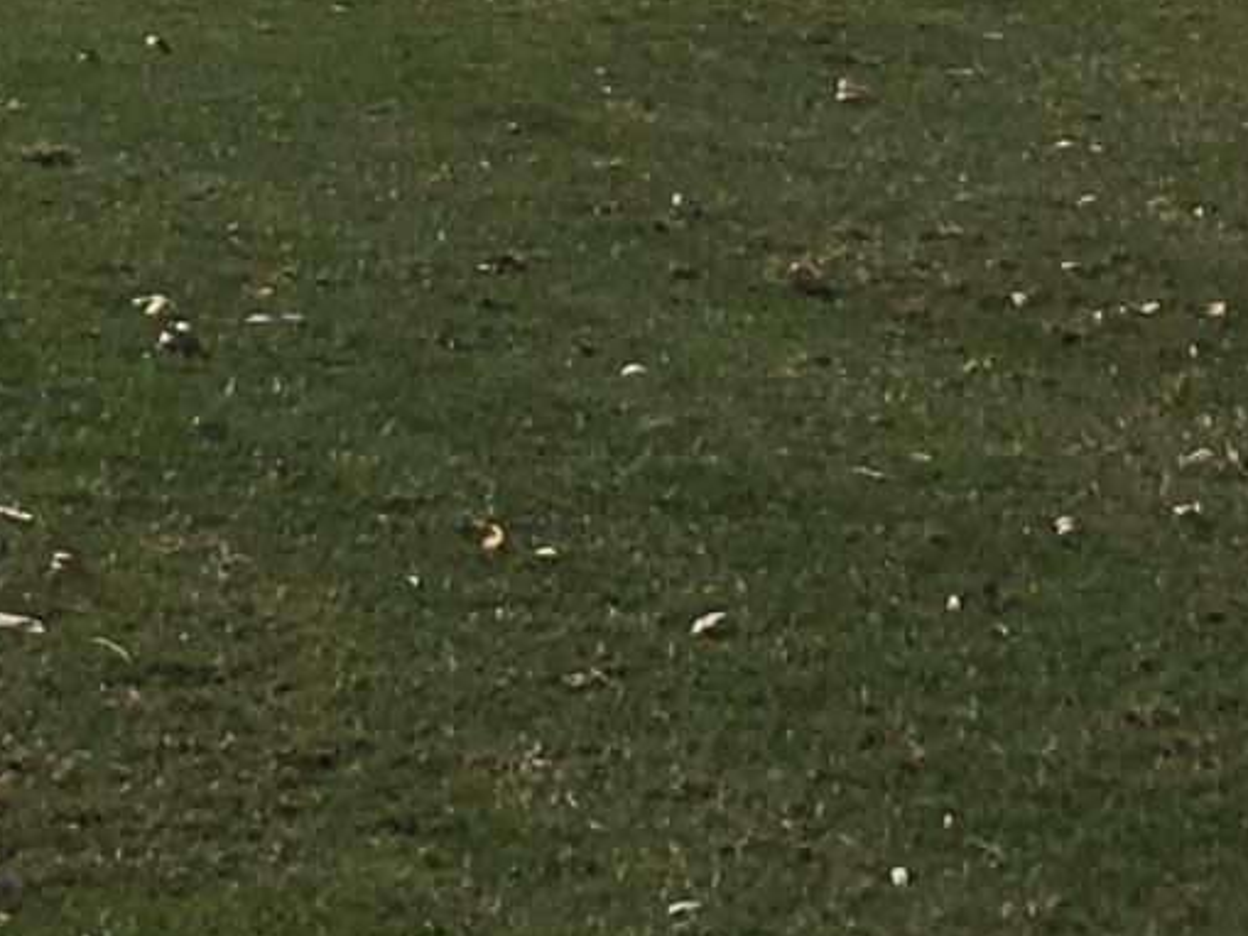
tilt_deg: +2.4
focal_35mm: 171
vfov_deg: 8.2
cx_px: 248
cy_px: -983
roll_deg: +0.5
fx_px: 6166
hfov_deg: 11.5
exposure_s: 1/2959
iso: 25
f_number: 2.2
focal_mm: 4.15
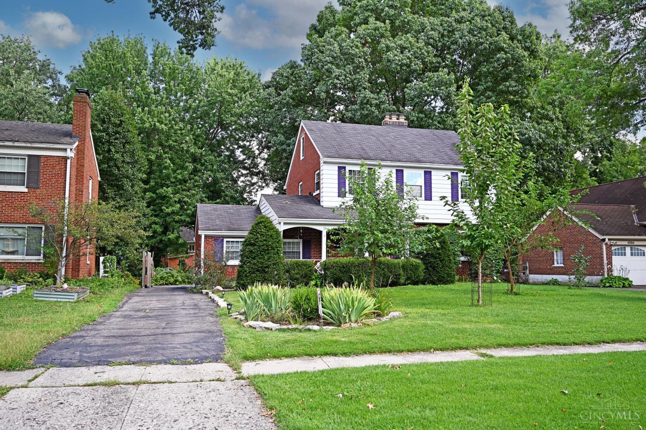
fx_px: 538
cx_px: 323
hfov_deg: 61.9
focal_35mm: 30
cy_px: 215
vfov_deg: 43.6
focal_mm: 30
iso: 200
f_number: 5
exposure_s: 1/250
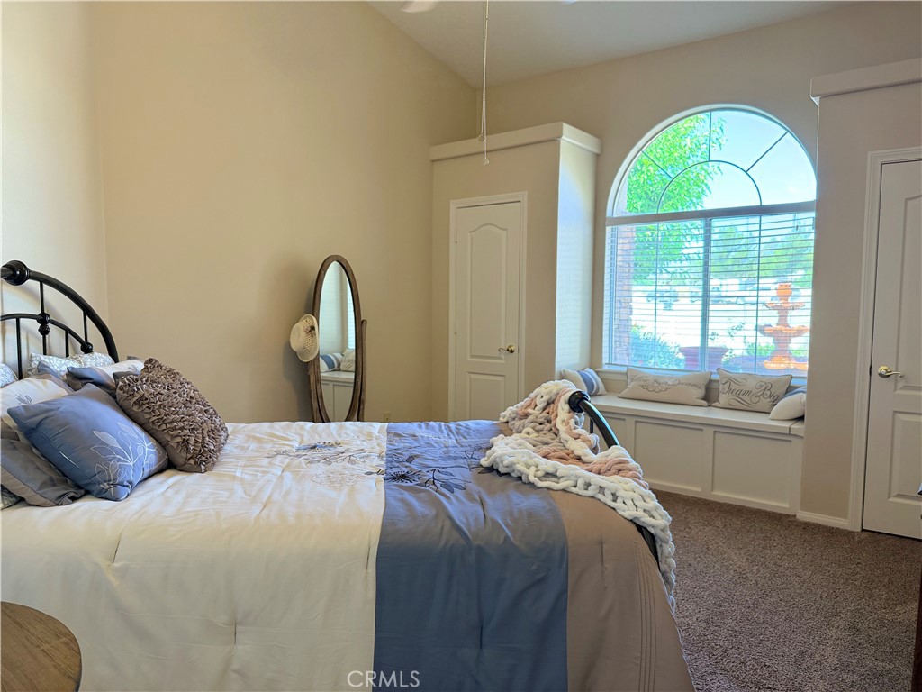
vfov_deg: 56.8
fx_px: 639
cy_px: 346
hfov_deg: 71.6
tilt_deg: -3.9
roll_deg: -0.4
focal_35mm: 24
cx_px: 461
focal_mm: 6.76
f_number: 1.78
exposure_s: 1/120
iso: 250
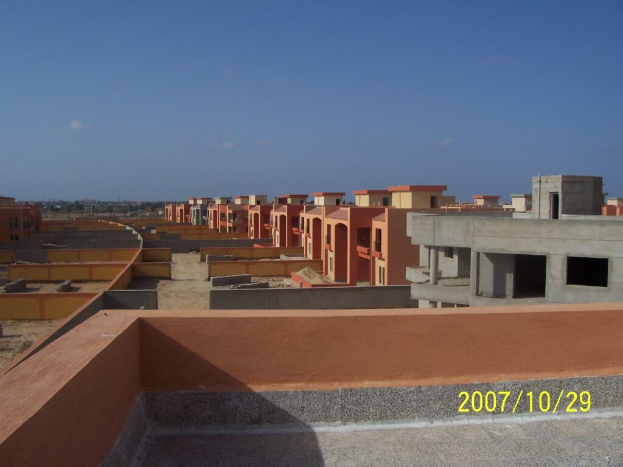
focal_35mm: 34
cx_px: 312
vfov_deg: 41.8
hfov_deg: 54.0
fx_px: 612
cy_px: 234
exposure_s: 1/1000
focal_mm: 5.6
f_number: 5.6
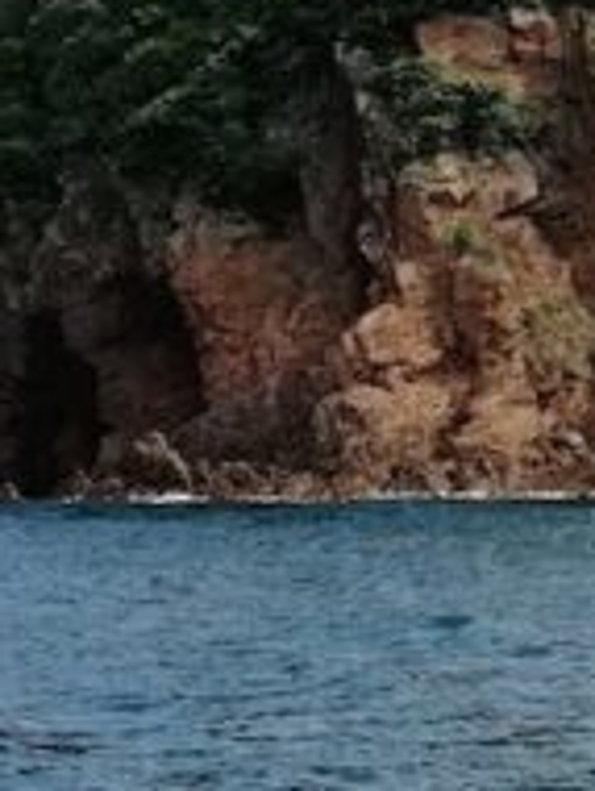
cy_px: 404
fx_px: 3201
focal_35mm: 140
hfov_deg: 10.1
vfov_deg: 14.1
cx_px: 1024
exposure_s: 1/1335
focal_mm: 3.81
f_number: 2.2
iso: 50
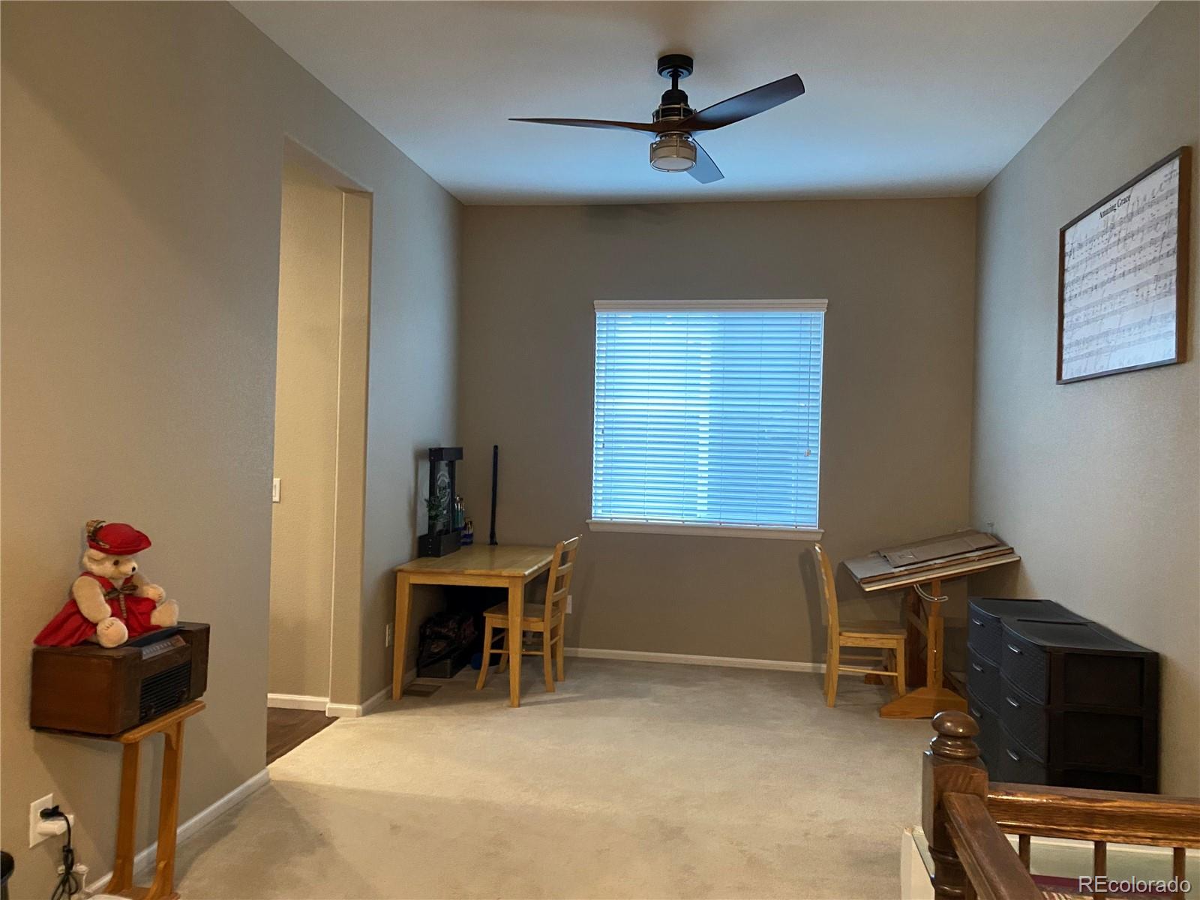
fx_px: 901
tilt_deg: +2.9
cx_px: 600
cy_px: 450
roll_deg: -2.6
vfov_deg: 53.1
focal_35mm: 26
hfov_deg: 67.3
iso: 400
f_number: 1.8
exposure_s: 1/40
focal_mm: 4.25
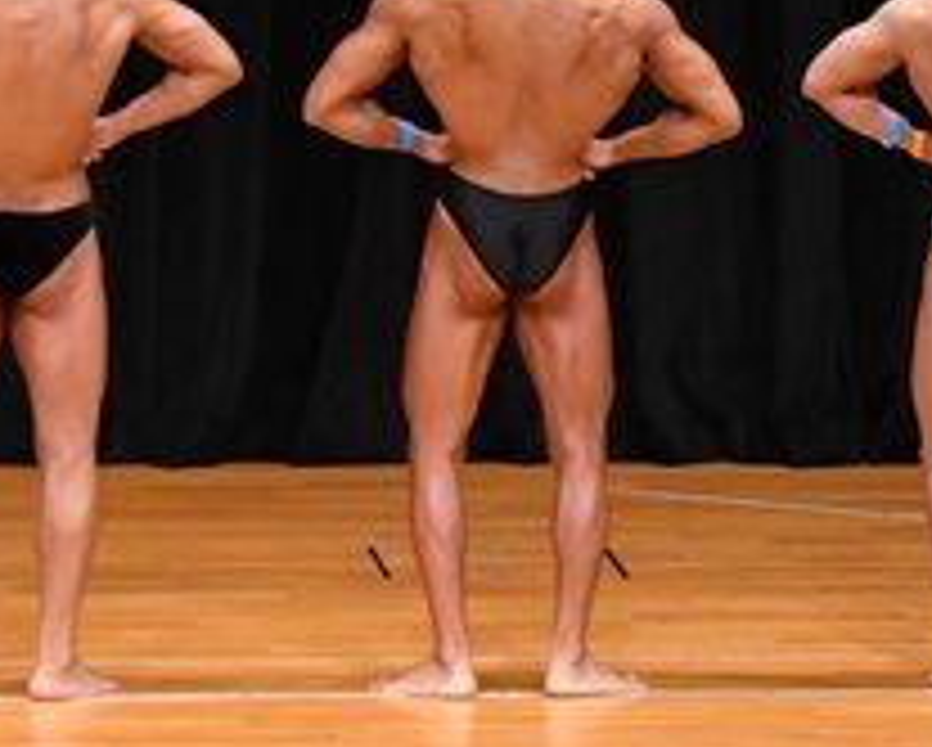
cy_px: 22
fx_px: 11927
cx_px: 1439
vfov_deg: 3.6
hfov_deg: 4.4
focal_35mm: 432
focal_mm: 82
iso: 3200
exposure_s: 1/400
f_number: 5.6
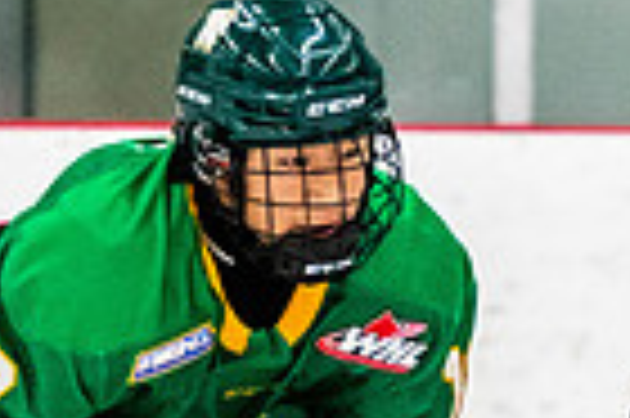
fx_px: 17986
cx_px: 299
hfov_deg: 2.0
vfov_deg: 1.3
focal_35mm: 1029
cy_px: 715
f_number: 2.8
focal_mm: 130
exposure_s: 1/640
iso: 1800
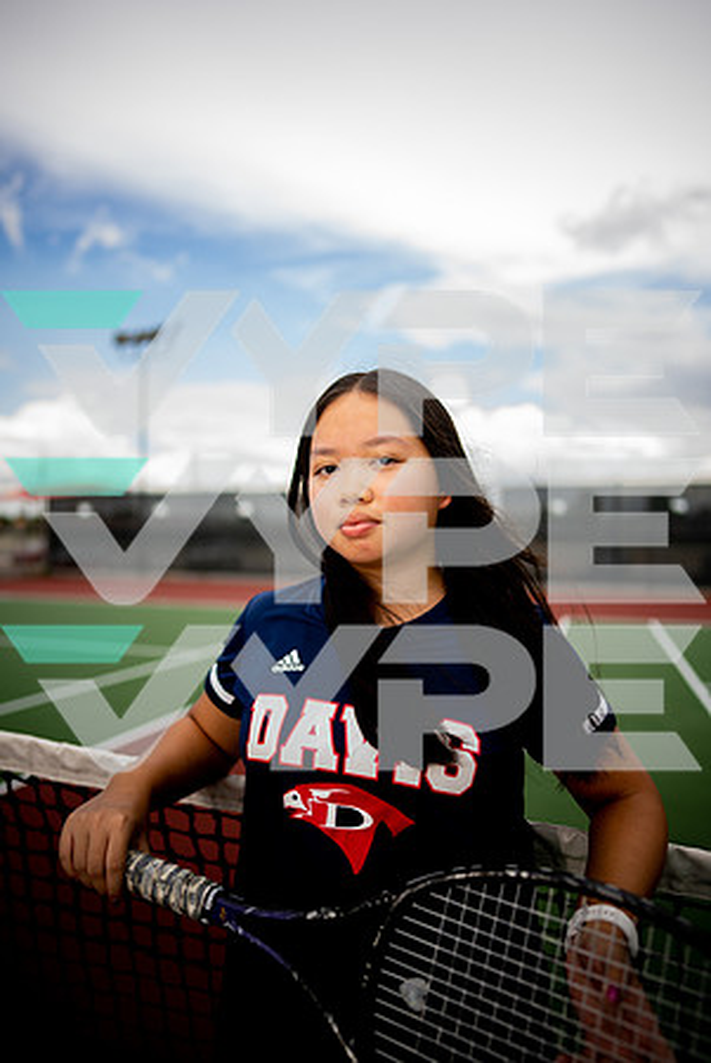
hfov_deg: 53.2
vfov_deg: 73.7
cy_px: 532
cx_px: 356
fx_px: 709
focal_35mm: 24
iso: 50
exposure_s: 1/1250
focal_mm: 24
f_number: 1.4
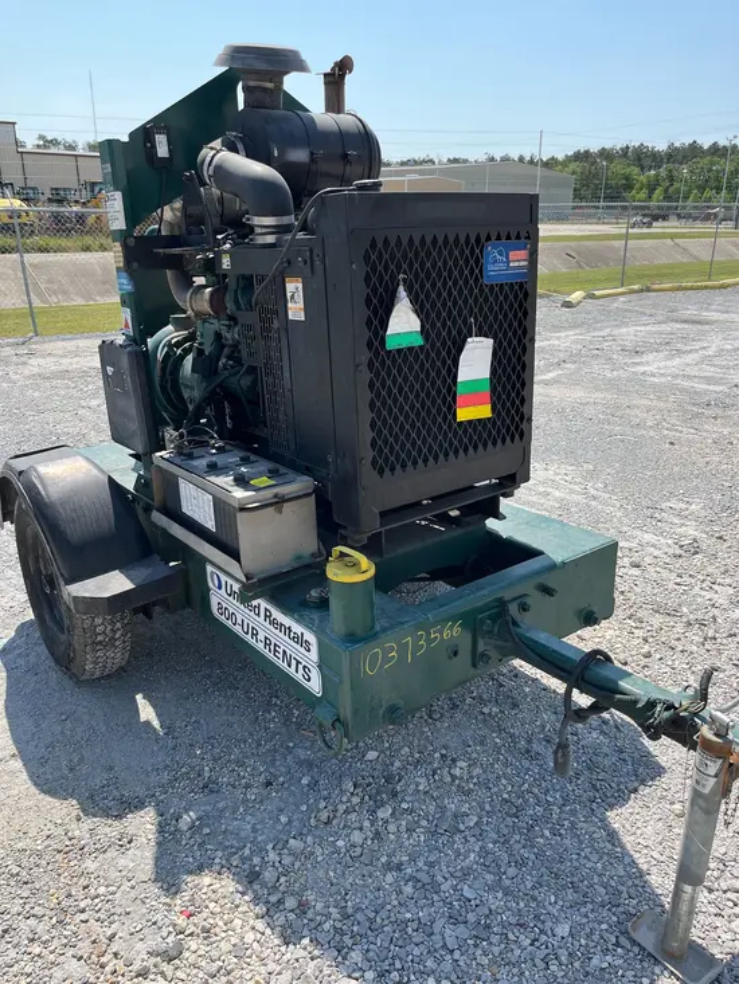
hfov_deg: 53.1
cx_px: 370
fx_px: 740
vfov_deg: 67.3
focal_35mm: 26
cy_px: 492
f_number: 1.6
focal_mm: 5.1
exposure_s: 1/1890
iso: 50
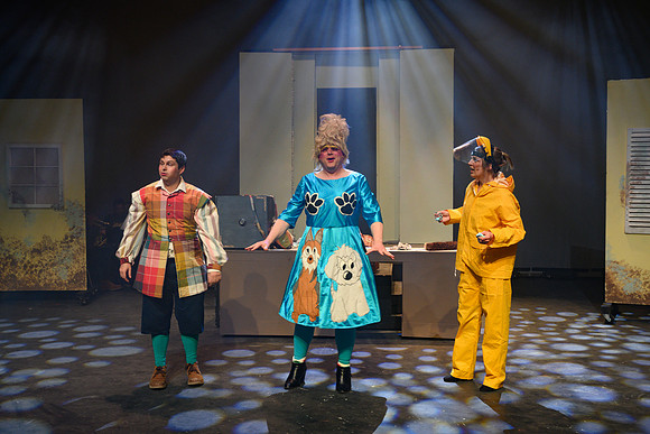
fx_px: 722
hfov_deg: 48.4
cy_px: 217
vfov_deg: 33.4
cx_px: 325
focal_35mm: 40
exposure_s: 1/30
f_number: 8
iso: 800
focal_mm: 40
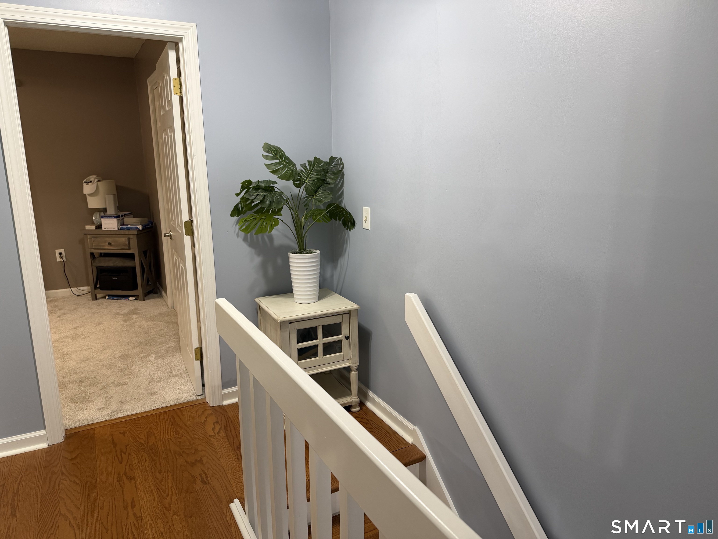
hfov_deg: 71.6
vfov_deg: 56.8
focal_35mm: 24
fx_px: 498
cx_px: 359
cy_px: 270
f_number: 1.78
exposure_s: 1/60
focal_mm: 6.76
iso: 160
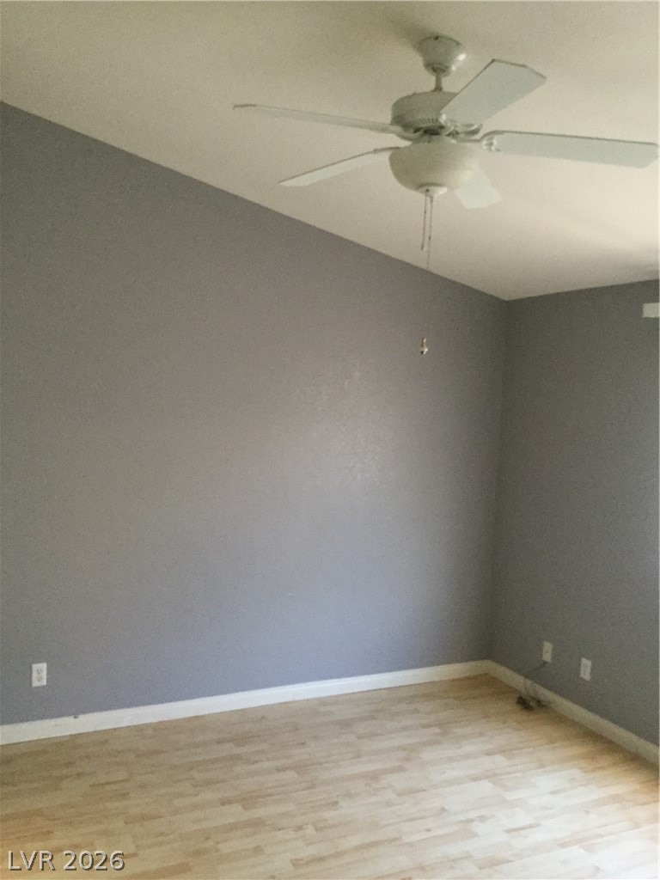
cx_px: 330
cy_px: 440
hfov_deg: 45.4
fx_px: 788
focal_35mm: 31
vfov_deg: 58.4
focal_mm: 3.3
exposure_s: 1/24
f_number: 2.4
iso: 200
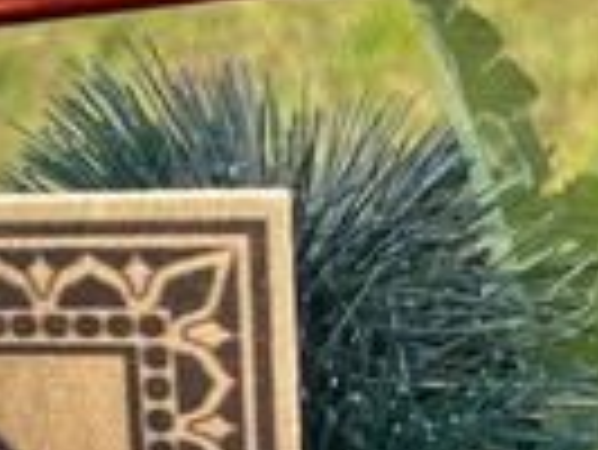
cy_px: 828
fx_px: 2697
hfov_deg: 11.4
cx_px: -598
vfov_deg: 9.1
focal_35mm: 156
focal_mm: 4.2
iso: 32
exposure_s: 1/317
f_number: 1.6
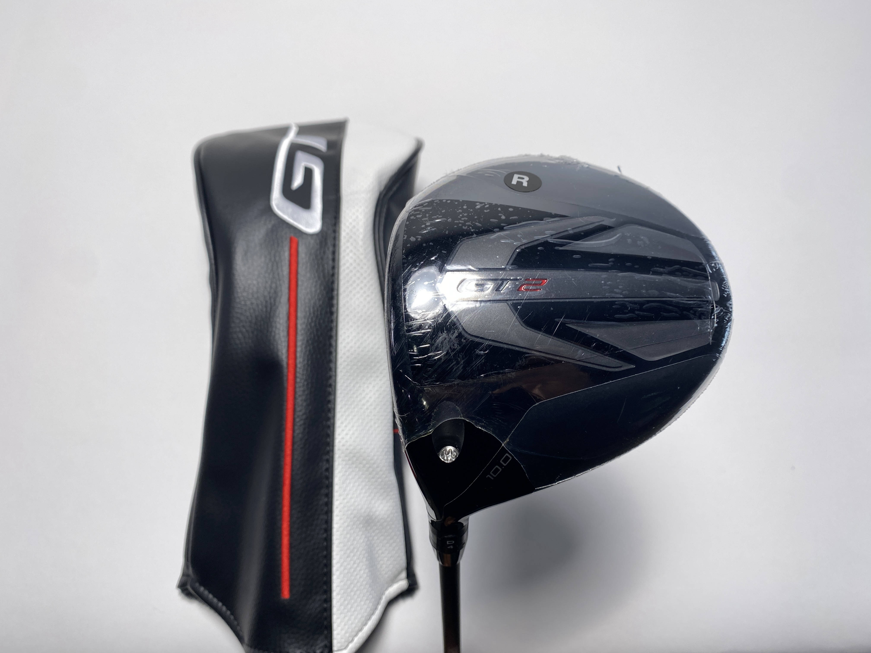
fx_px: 654
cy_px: 326
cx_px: 436
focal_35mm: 26
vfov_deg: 53.1
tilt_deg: -67.4
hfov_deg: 67.3
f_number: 1.8
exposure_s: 1/374
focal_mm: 4.25
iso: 32
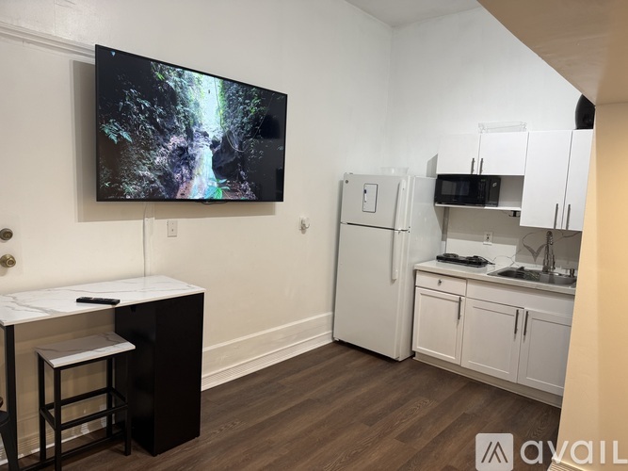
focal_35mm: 24
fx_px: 435
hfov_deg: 71.6
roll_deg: -2.8
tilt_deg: -4.4
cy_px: 236
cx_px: 314
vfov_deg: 56.8
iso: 100
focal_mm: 6.76
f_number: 1.78
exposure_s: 1/60
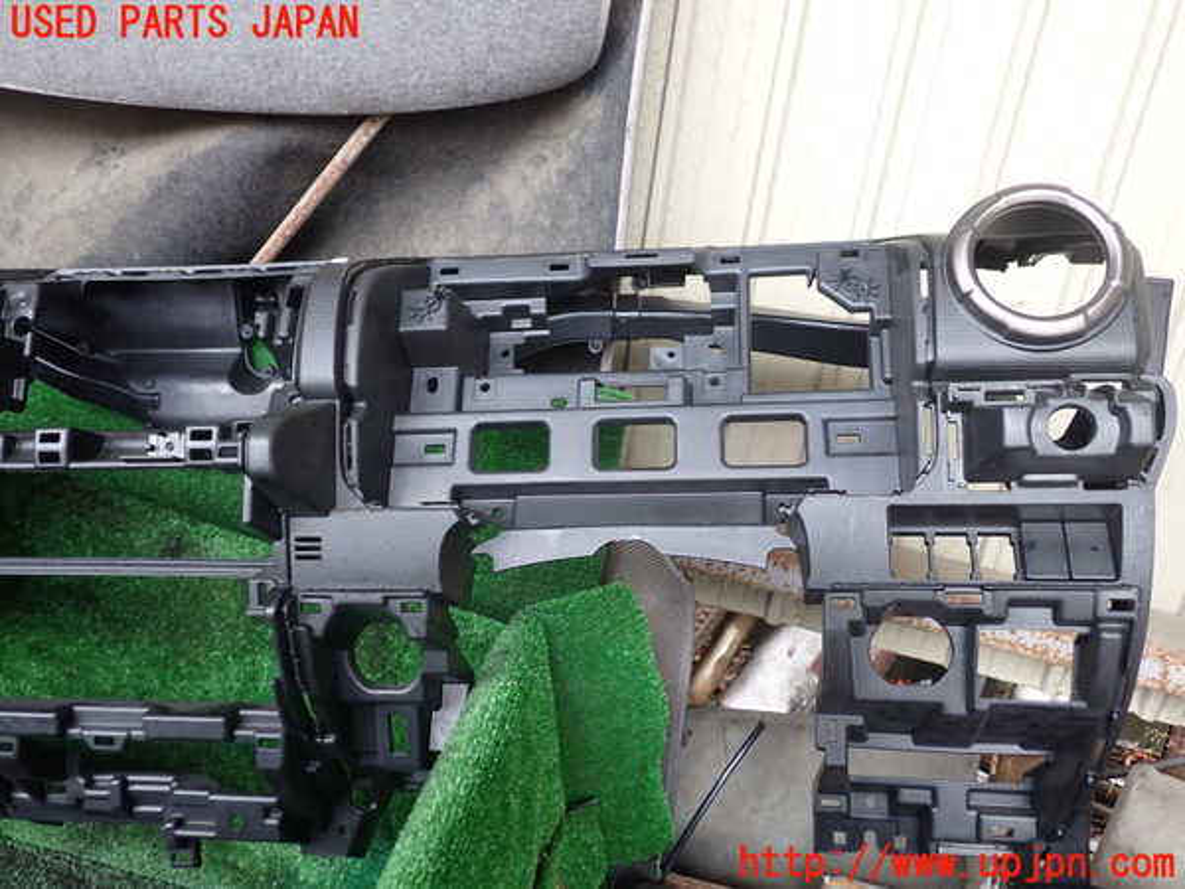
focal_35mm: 30
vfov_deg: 46.8
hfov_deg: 60.0
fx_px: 1027
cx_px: 592
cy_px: 444
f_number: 2.3
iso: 200
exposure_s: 1/30
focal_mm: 5.4
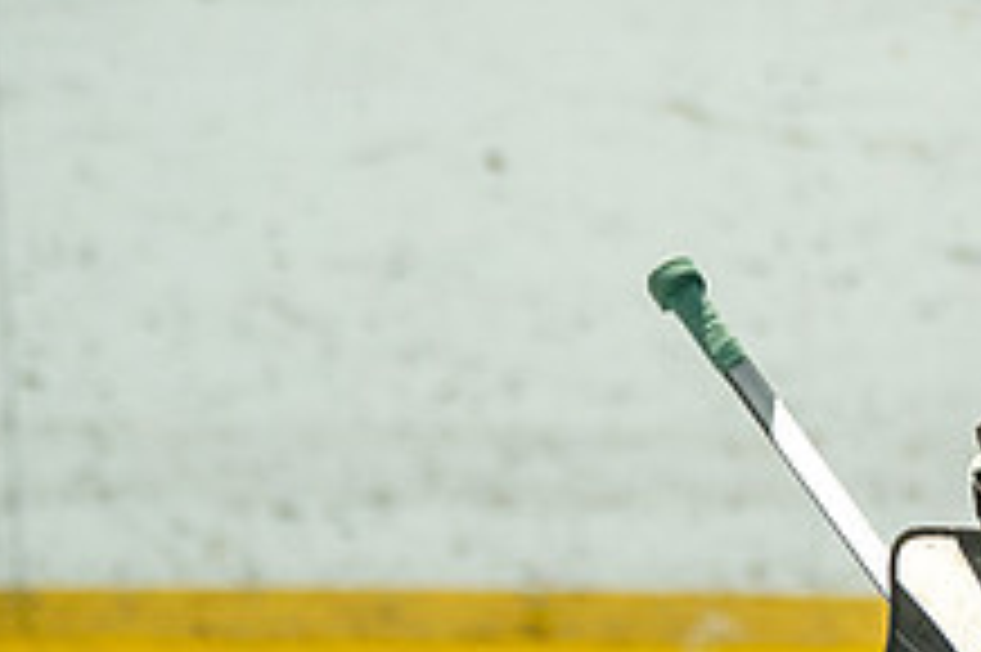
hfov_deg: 2.7
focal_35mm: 762
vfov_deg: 1.8
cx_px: 1284
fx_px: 20748
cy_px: 489
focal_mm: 221
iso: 1600
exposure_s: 1/2000
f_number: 3.5
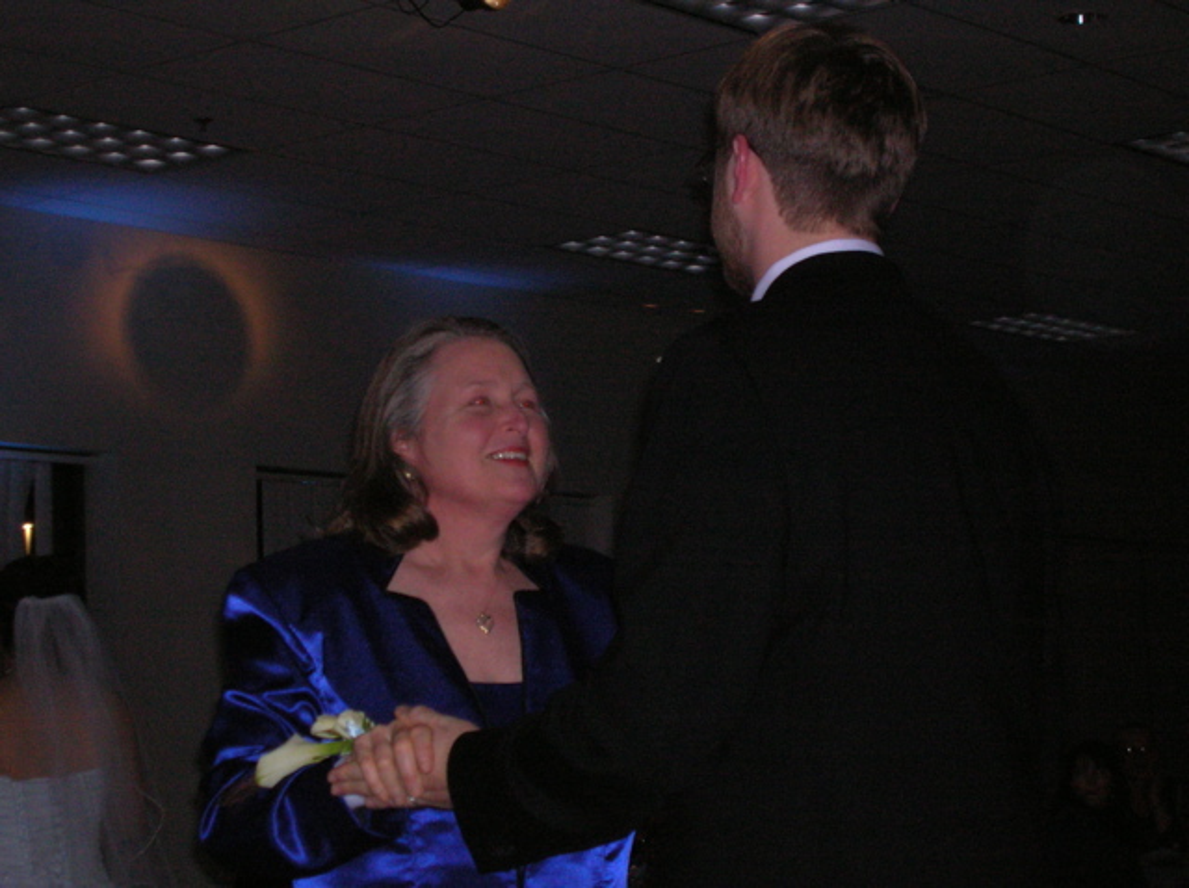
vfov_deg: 17.9
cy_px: 444
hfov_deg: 23.9
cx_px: 594
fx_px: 2812
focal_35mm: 82
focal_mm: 13.6
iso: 200
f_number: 4.3
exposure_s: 1/60.1
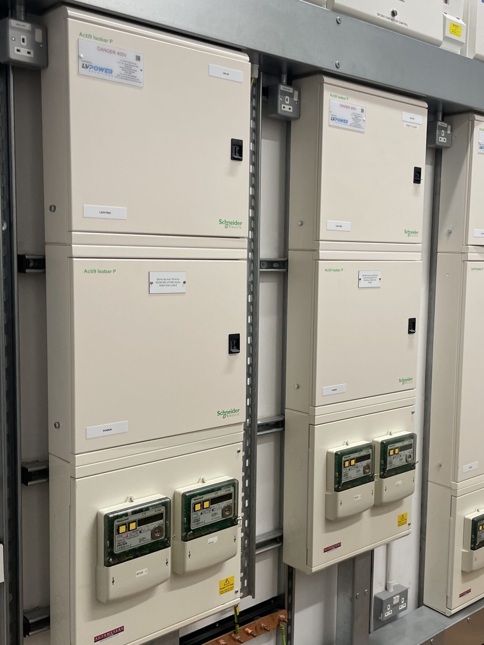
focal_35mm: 38
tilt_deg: -7.2
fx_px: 708
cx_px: 282
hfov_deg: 37.6
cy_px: 345
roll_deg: +0.4
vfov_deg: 48.9
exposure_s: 1/100
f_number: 1.6
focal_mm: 4.2
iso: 80
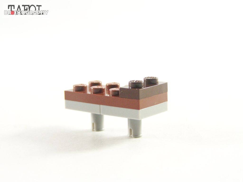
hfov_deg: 23.8
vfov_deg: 18.0
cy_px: 91
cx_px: 122
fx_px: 576
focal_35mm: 82
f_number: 3.2
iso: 400
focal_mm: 13.7
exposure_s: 1/60
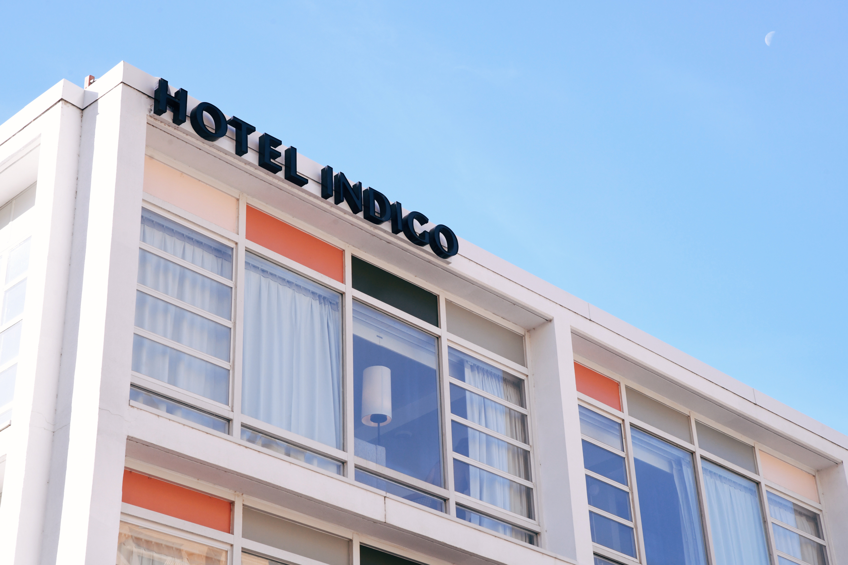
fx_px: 1649
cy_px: 282
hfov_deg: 28.8
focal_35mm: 70
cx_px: 424
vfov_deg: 19.5
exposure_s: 1/400
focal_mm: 70
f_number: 10
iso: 800
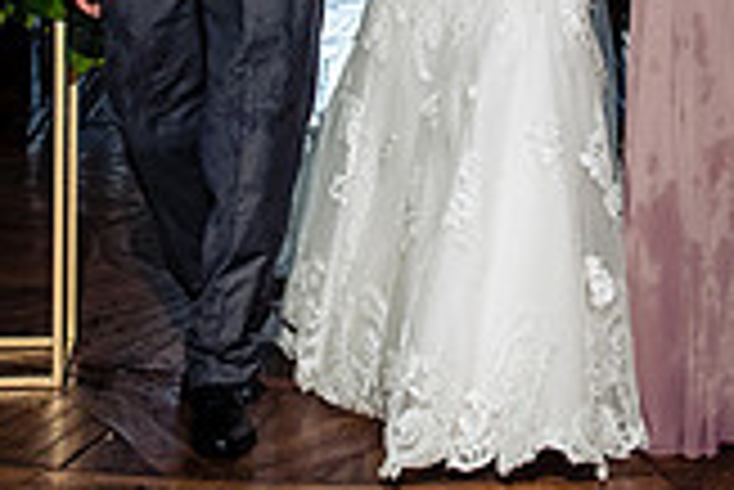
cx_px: 469
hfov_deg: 17.4
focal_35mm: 117
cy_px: -267
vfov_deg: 11.2
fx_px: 2388
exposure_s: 1/160
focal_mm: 32
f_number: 5.6
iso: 1600
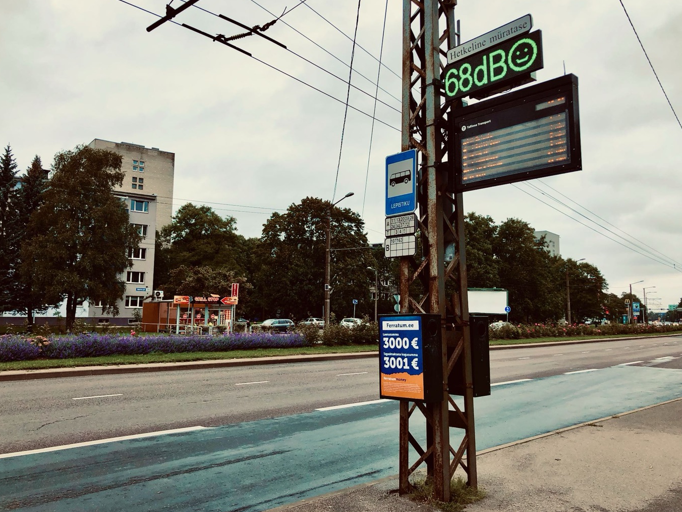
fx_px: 571
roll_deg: -0.8
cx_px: 332
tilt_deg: +6.9
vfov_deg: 48.2
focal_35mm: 29
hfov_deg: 61.7
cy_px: 252
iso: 20
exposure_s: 1/350
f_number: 1.8
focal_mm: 4
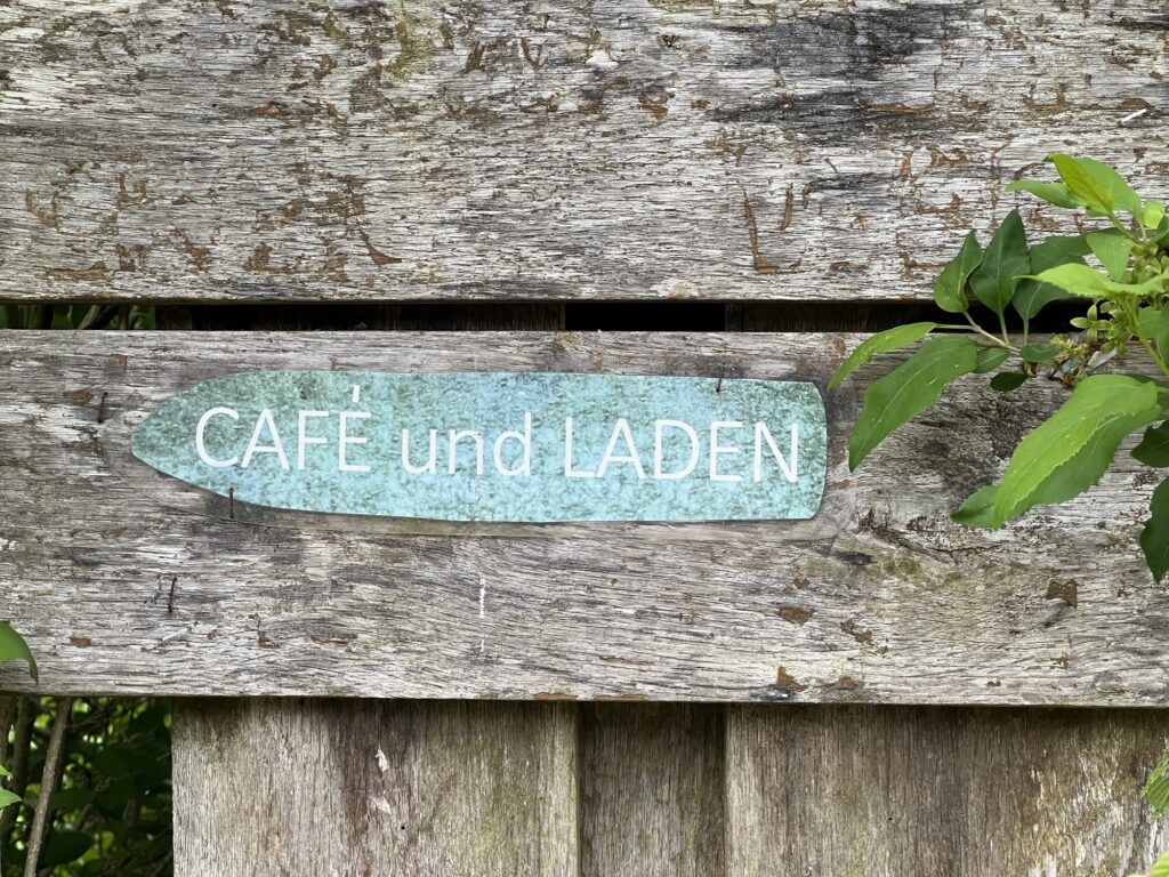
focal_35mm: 77
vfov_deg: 19.1
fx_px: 2600
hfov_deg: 25.3
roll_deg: +0.7
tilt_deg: -3.2
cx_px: 584
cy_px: 438
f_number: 2.8
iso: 160
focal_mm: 9
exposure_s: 1/121
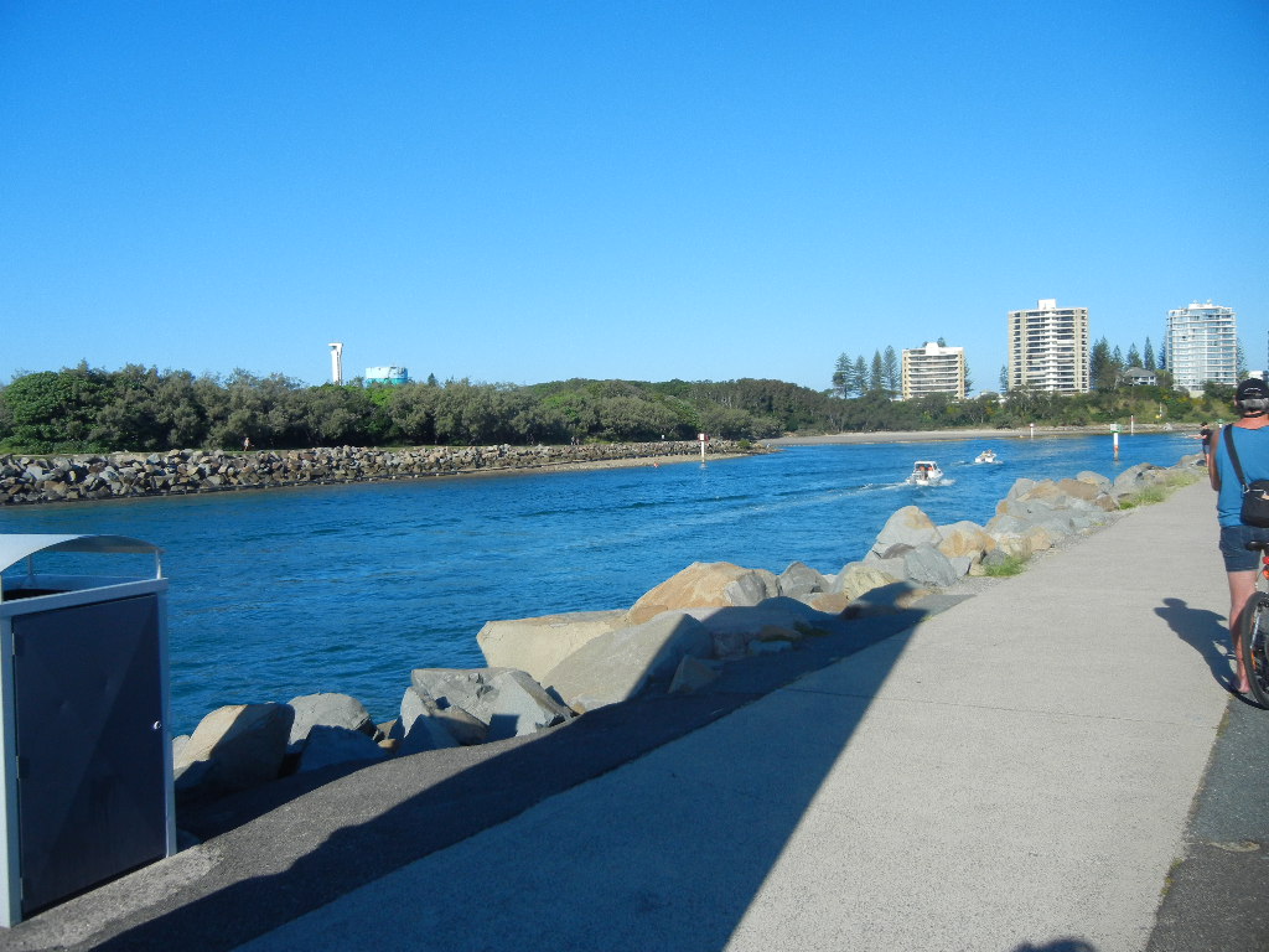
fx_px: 1100
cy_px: 476
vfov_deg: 46.8
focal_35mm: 30
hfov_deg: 60.0
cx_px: 634
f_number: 7
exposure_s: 1/471
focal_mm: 5.4
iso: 160
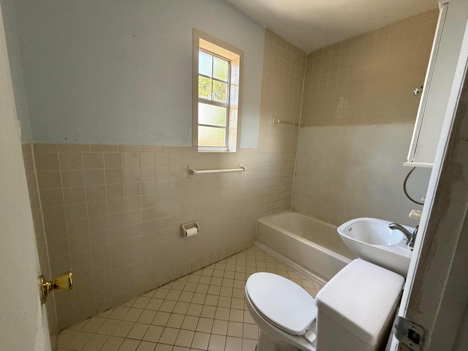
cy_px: 176
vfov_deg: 85.7
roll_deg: -2.6
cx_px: 234
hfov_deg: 102.1
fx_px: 189
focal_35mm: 14
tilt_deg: -11.4
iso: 320
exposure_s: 1/118
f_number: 2.2
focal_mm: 2.22
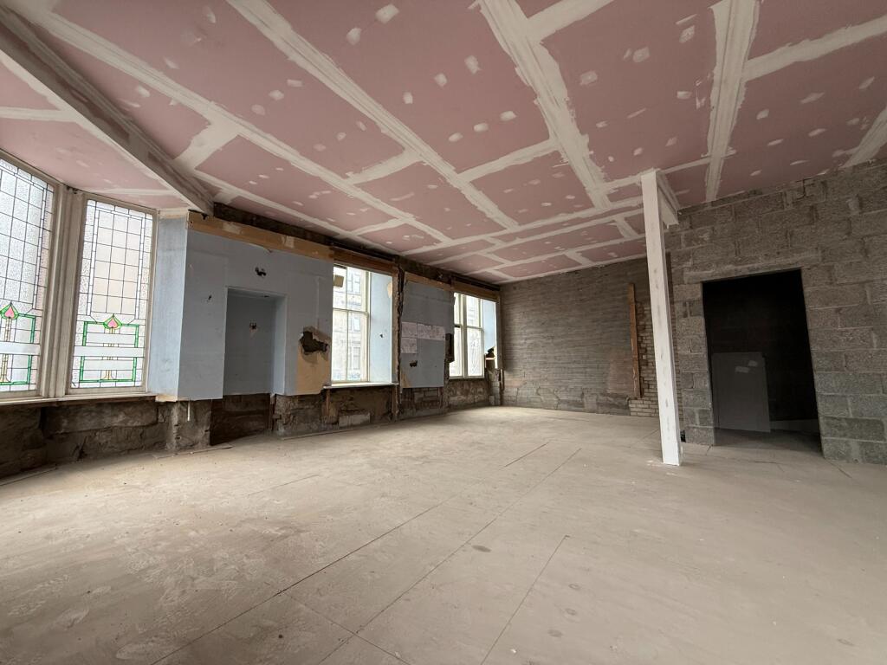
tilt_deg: +5.2
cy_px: 332
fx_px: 359
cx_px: 444
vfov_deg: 85.7
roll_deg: -0.1
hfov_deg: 102.1
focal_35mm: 14
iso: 200
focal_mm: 2.22
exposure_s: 1/99
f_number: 2.2
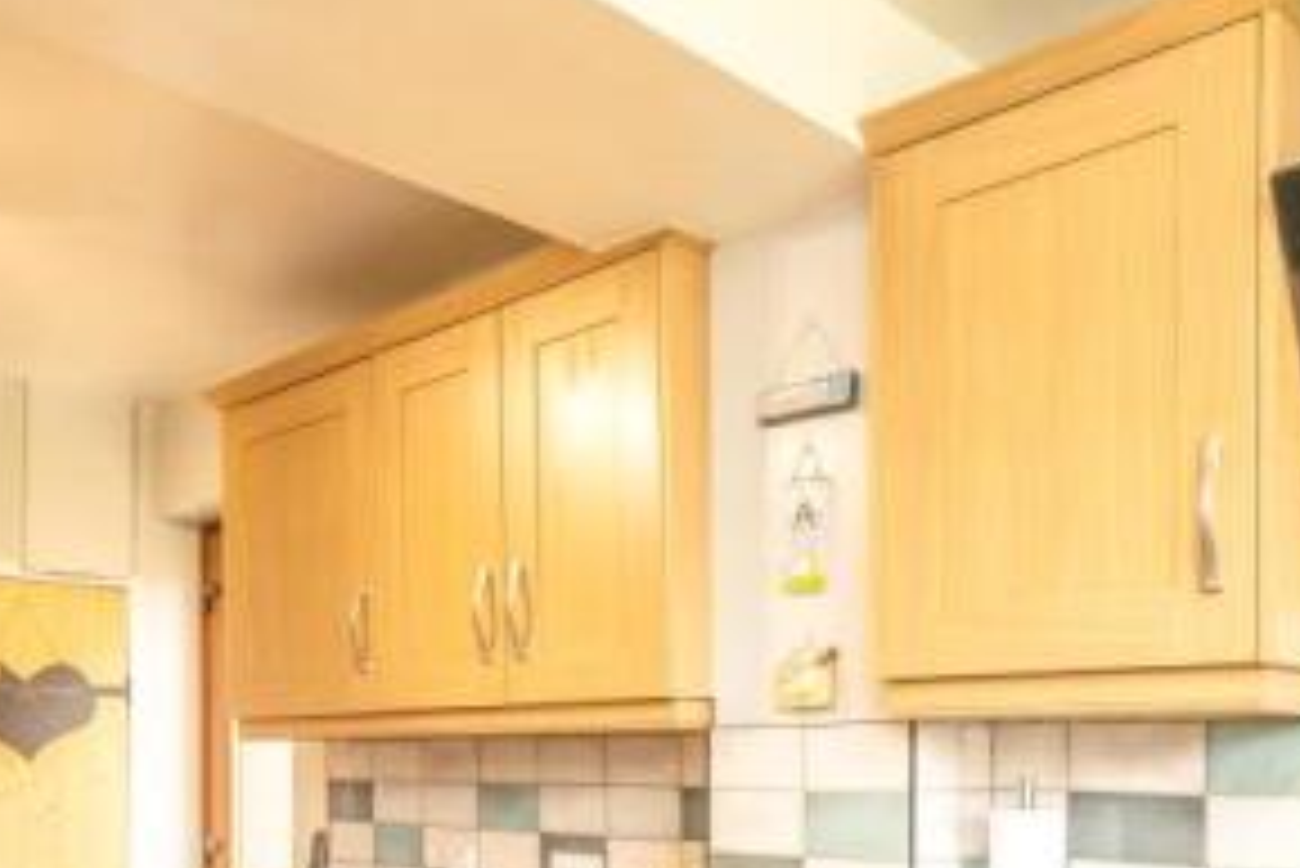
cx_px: 681
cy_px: 731
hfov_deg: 55.7
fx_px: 1228
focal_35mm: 34
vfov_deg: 37.1
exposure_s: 1/25
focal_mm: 15
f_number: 8
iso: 400
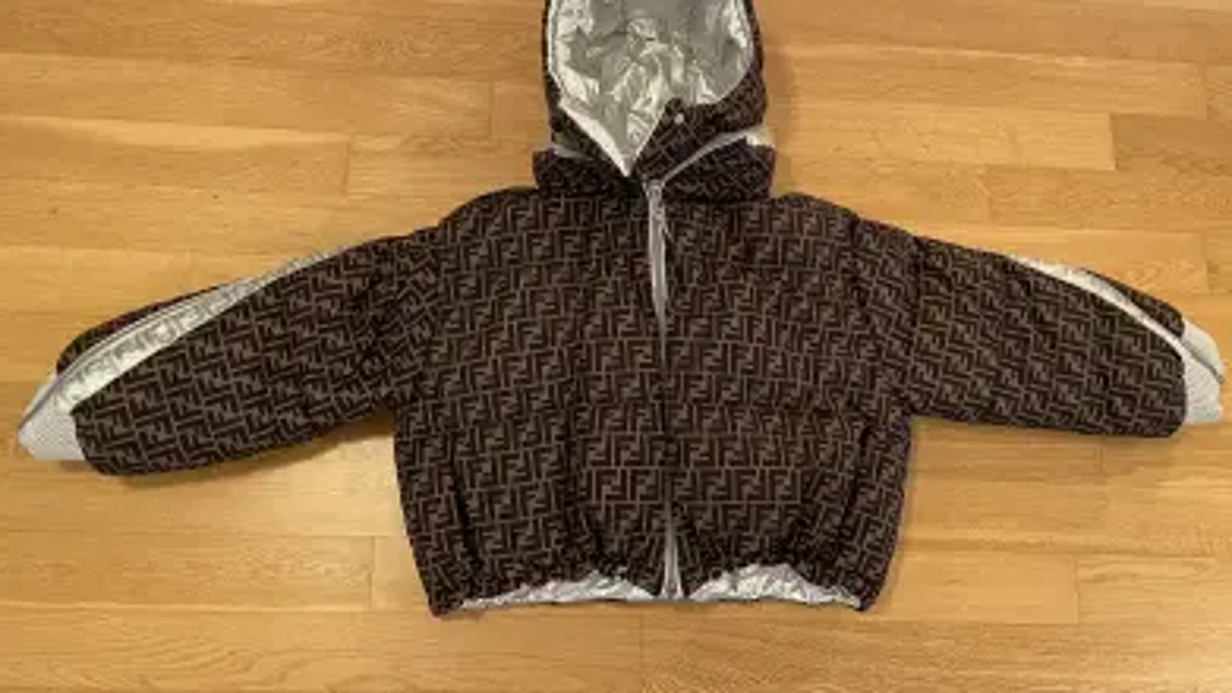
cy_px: 328
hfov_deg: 66.1
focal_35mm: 29
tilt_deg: -75.8
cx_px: 614
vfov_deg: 40.2
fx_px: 947
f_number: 1.6
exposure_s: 1/50
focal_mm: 4.2
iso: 250
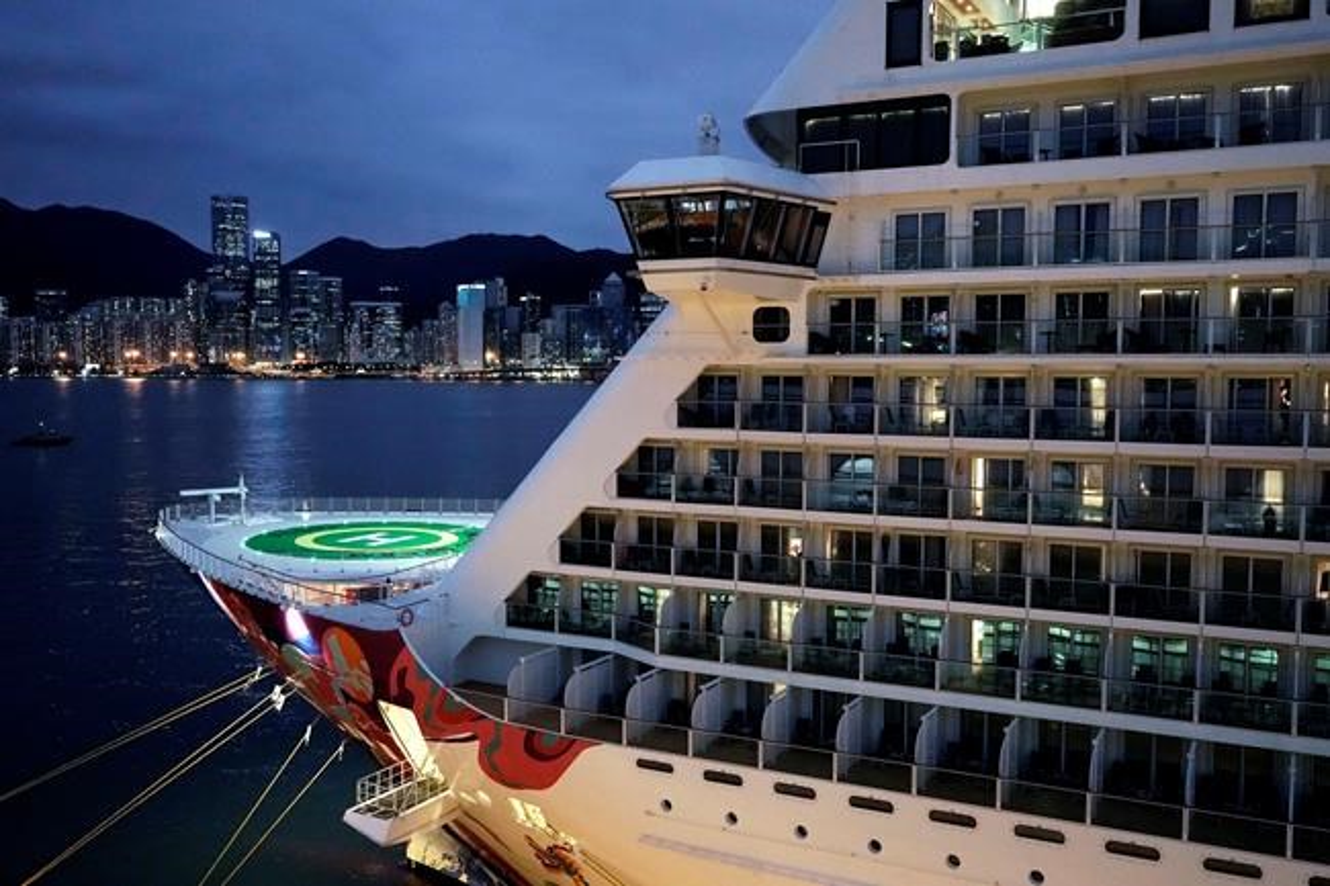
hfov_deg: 58.7
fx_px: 1182
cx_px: 665
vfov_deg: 41.1
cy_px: 443
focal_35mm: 32
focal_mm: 32
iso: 6400
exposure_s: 1/100
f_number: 4
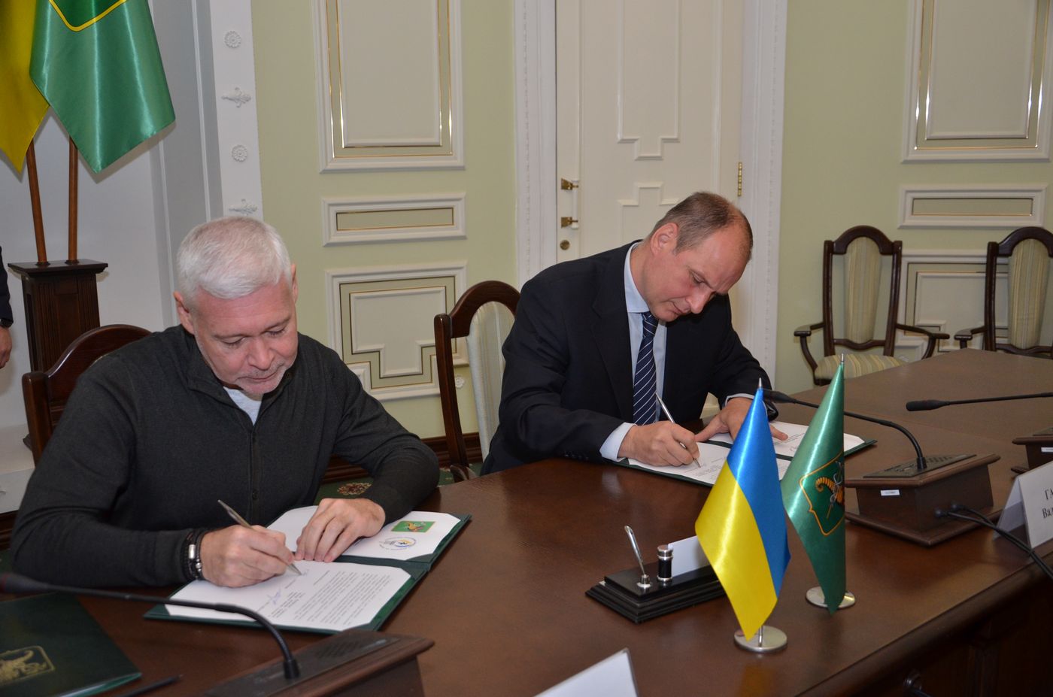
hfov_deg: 53.2
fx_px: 1051
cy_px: 348
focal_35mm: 36
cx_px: 526
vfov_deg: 36.7
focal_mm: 24
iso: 800
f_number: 3.8
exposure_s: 1/250
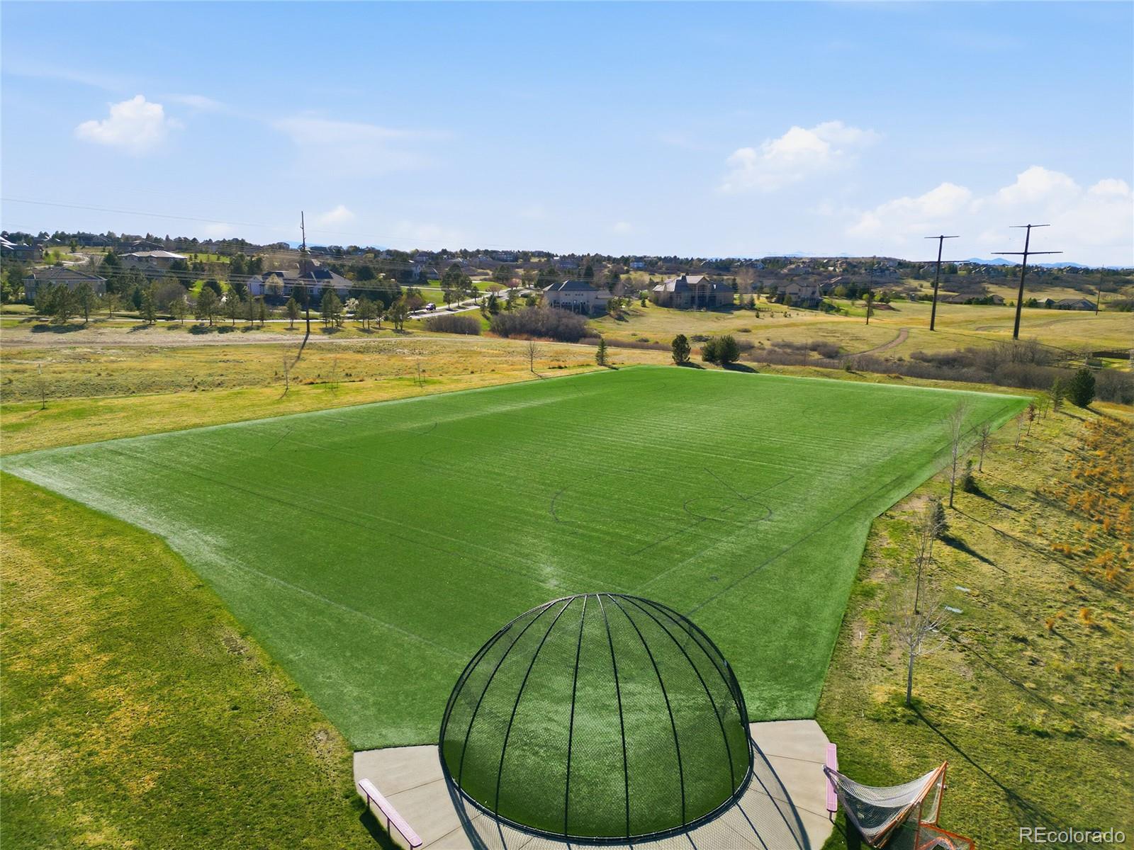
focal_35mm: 24
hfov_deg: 71.6
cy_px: 425
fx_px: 786
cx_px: 567
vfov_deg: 56.8
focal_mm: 6.7
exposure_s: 1/5000
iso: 170
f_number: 1.7
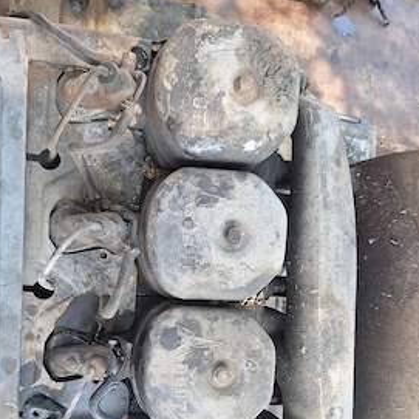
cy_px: 297
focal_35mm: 30
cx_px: 192
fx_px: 411
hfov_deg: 54.0
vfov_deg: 52.4
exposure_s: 1/119
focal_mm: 5.54
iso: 40
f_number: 1.8
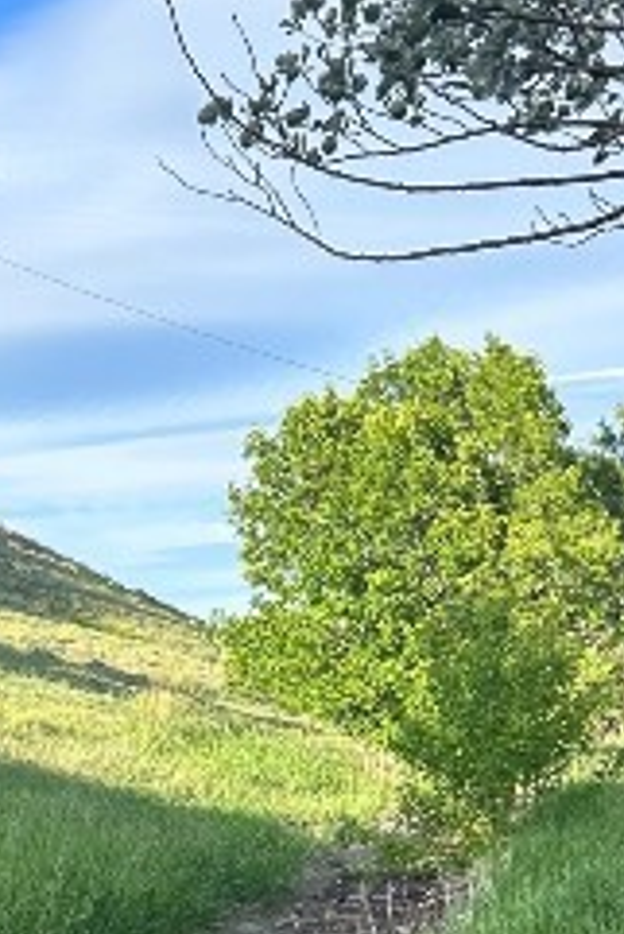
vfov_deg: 23.0
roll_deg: +2.6
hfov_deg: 15.7
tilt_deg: -2.8
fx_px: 2233
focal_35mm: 86
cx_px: 74
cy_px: 856
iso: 50
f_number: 1.5
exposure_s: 1/1698
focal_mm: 5.7
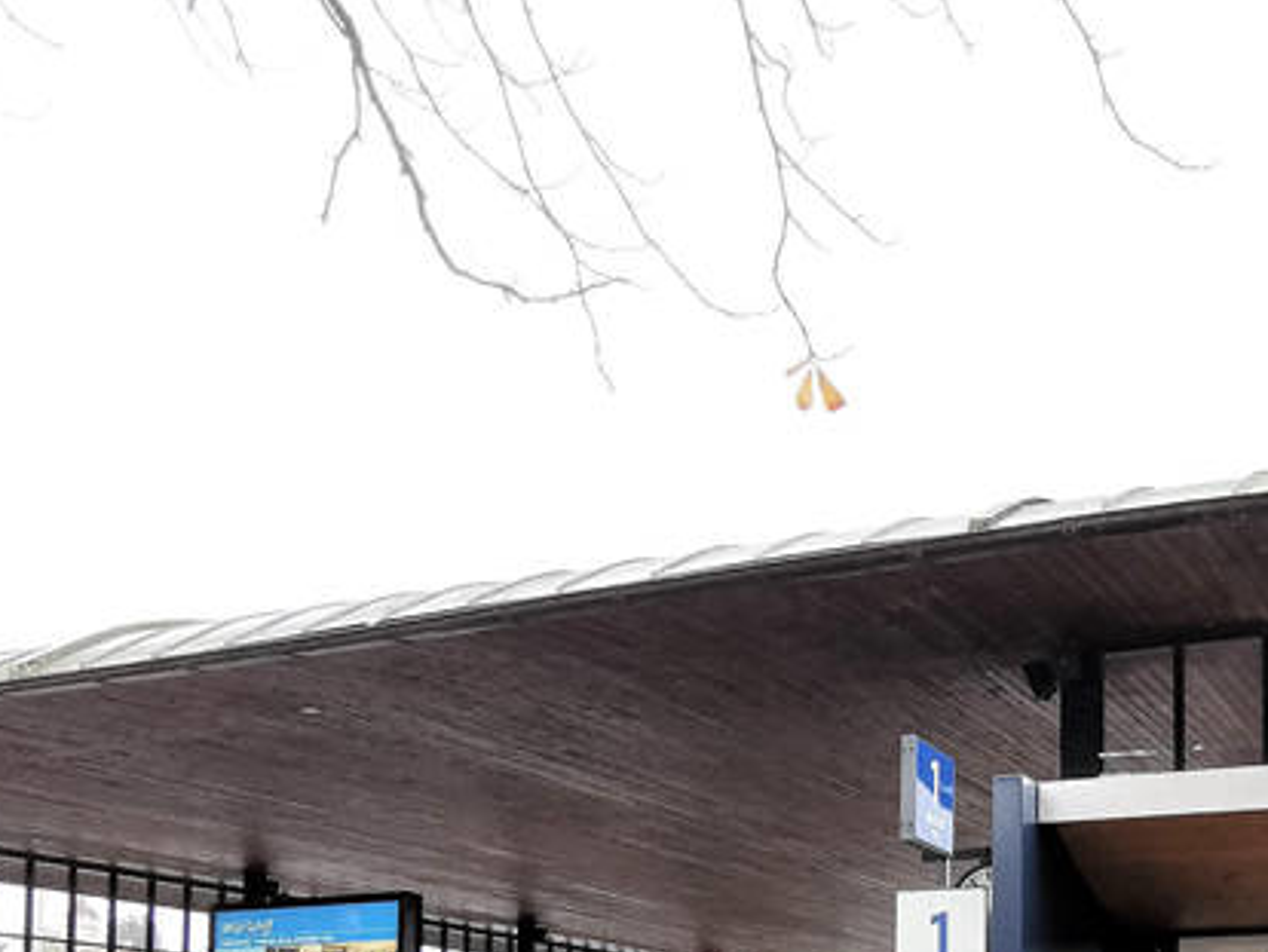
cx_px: 983
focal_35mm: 42
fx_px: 1539
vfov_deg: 30.7
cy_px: 1047
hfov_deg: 43.0
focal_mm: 2.26
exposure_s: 1/100
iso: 160
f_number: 2.2
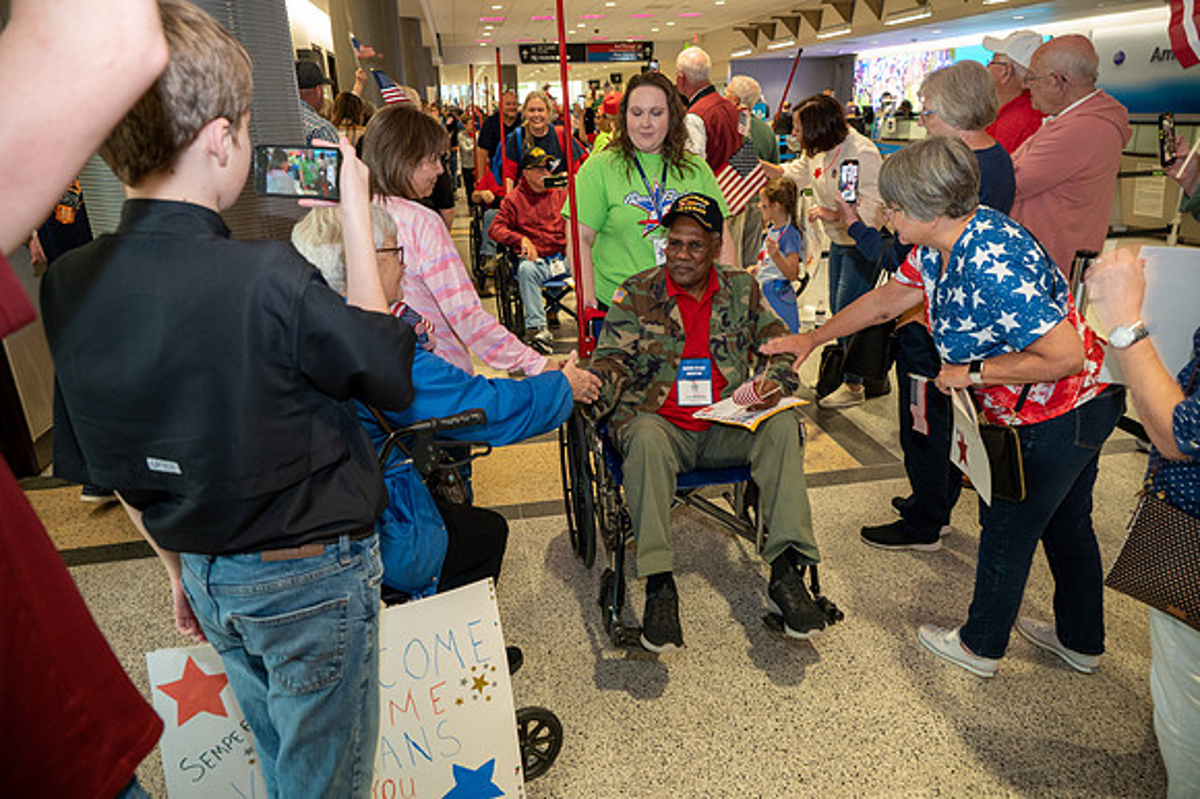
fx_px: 800
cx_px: 600
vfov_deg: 53.1
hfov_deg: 73.8
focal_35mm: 24
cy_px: 400
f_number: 4.5
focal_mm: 24
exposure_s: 1/40
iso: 1800
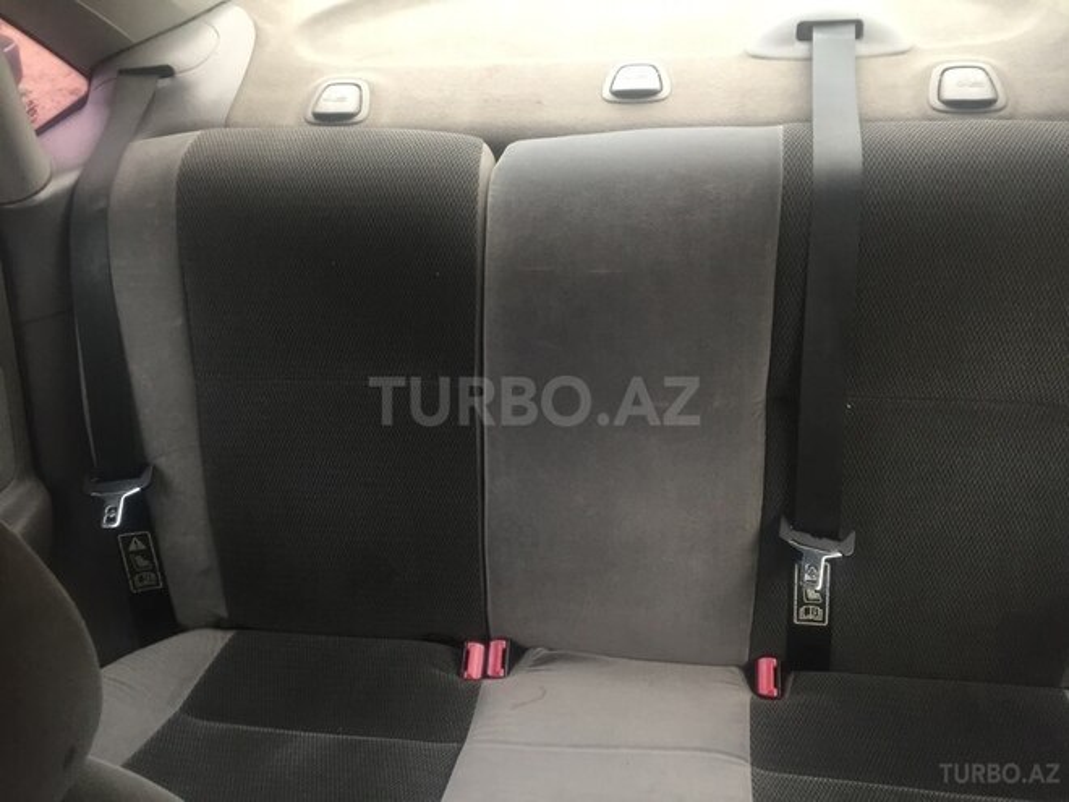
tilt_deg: -38.3
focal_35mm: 29
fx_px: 896
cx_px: 534
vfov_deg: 48.2
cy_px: 401
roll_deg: +4.1
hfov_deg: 61.7
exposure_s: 1/30
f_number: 2.2
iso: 100
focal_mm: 4.15
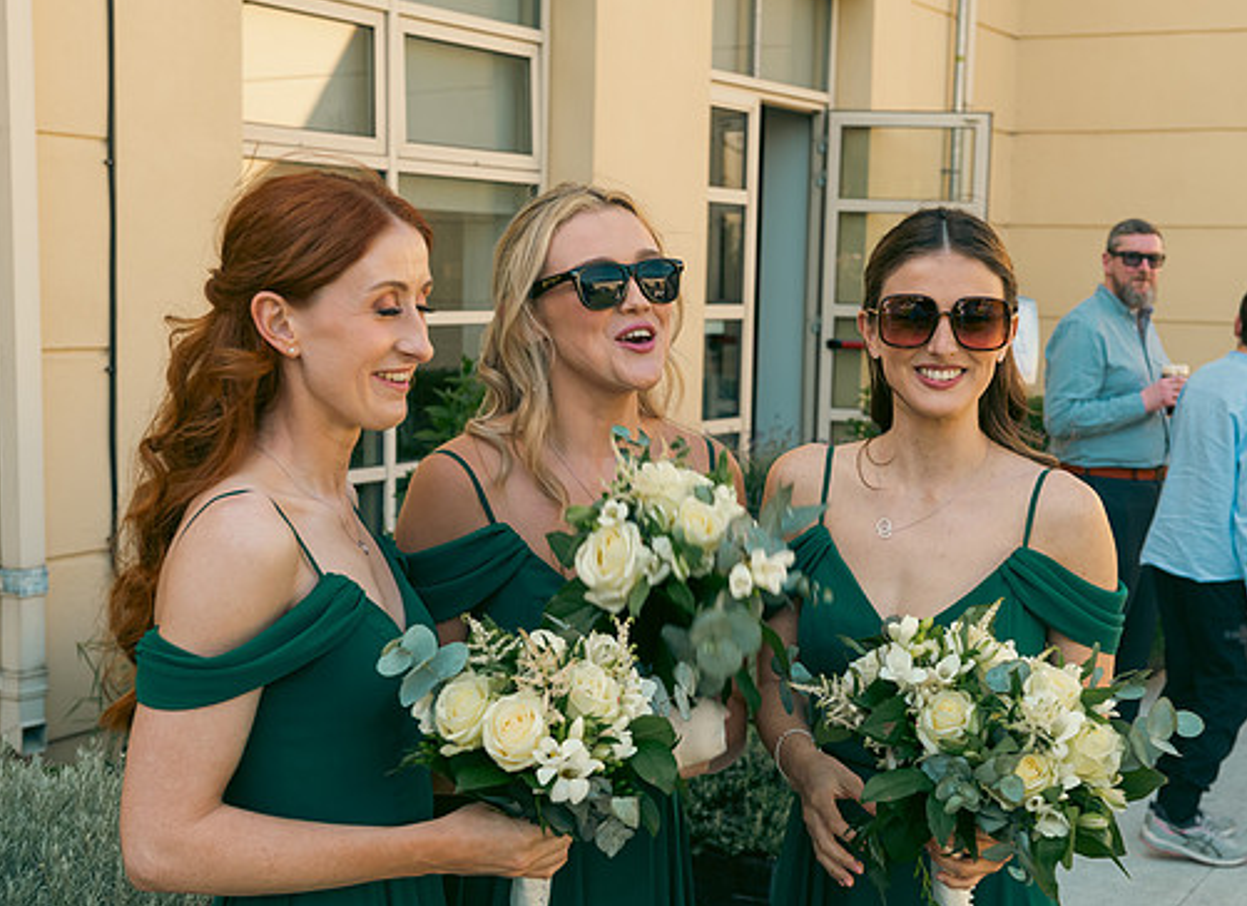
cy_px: 505
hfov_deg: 33.0
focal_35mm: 59
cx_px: 684
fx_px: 2102
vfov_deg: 24.3
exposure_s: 1/200
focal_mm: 48
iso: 200
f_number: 6.3
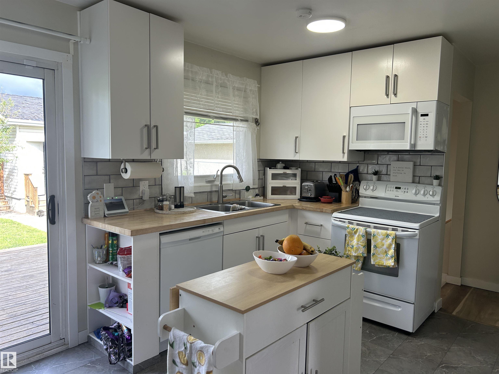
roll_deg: -0.3
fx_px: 375
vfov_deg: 53.1
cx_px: 250
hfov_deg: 67.3
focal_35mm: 26
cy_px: 187
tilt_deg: -4.7
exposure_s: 1/170
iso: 50
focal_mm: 5.7
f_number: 1.5
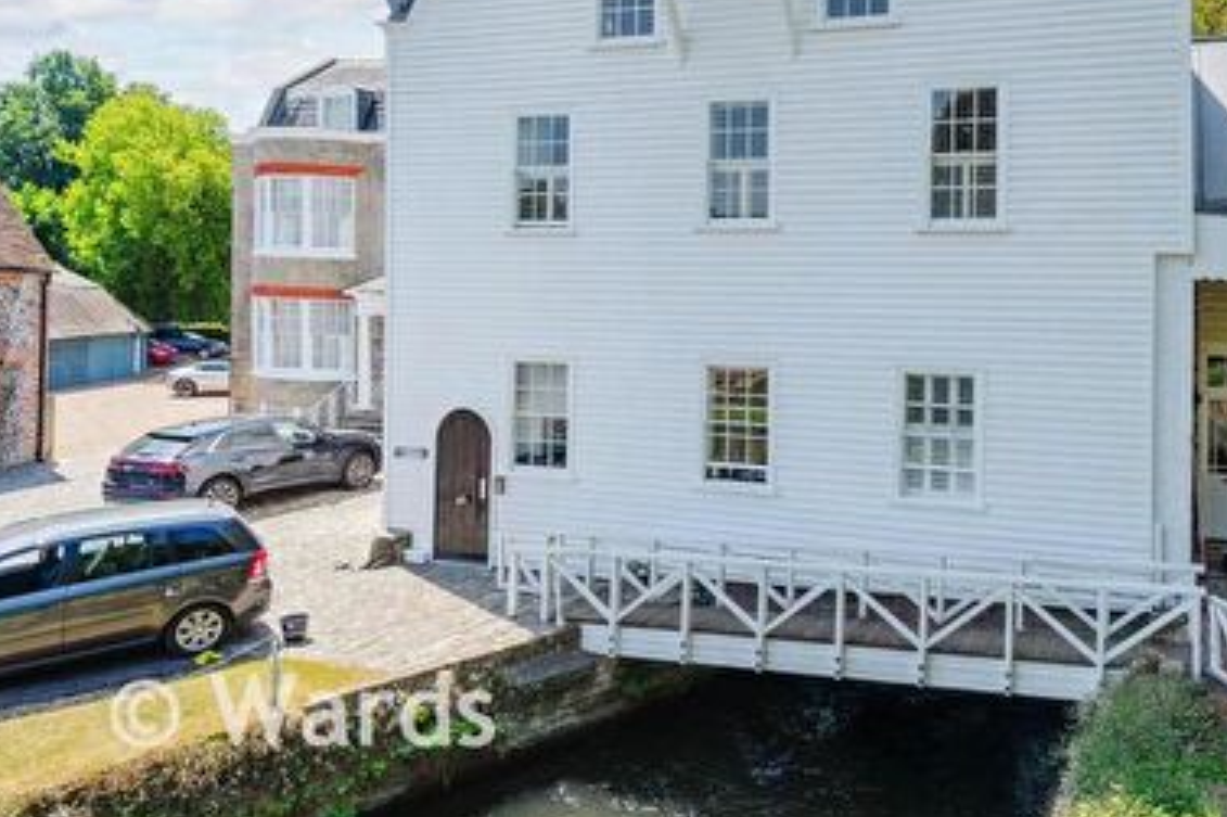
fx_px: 886
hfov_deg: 66.9
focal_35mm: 26
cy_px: 190
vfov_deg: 47.4
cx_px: 849
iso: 100
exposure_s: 1/320
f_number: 5.6
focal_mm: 14
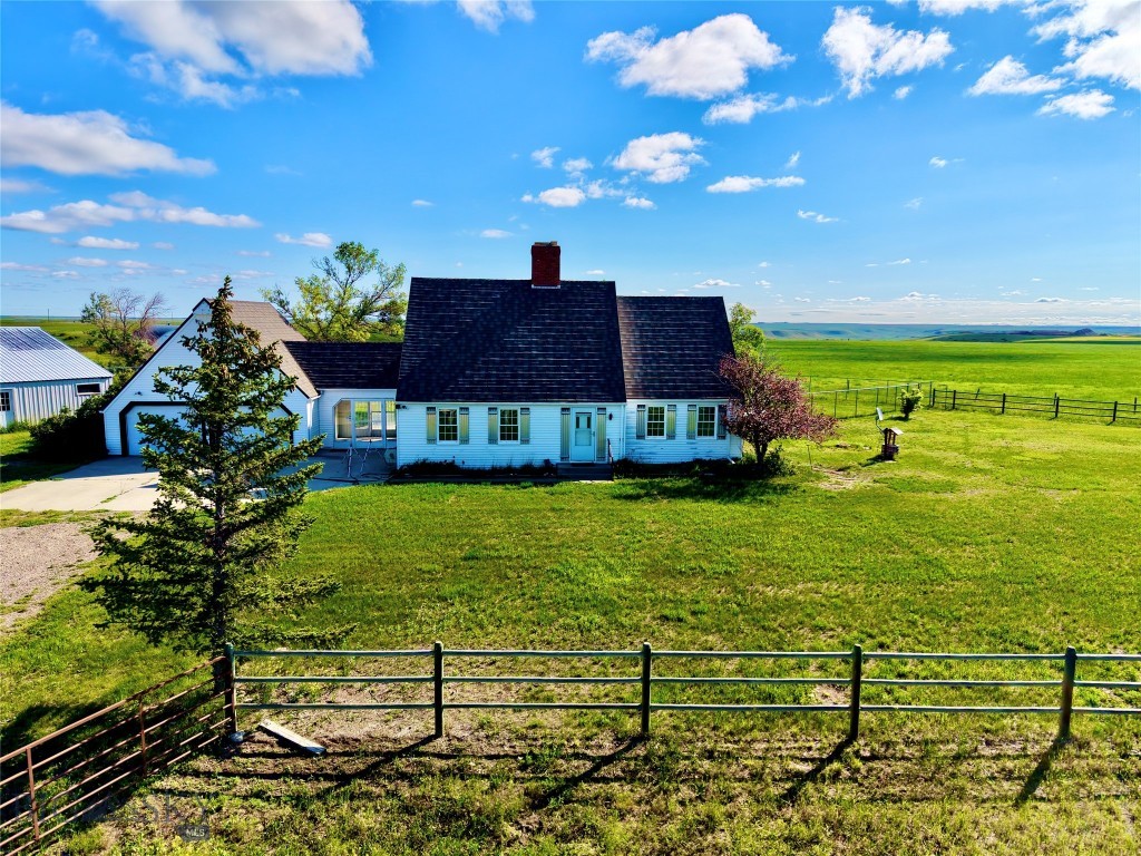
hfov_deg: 71.6
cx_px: 570
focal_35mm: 24
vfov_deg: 56.8
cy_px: 428
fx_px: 791
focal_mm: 8.67
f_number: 1.8
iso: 400
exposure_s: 1/8000
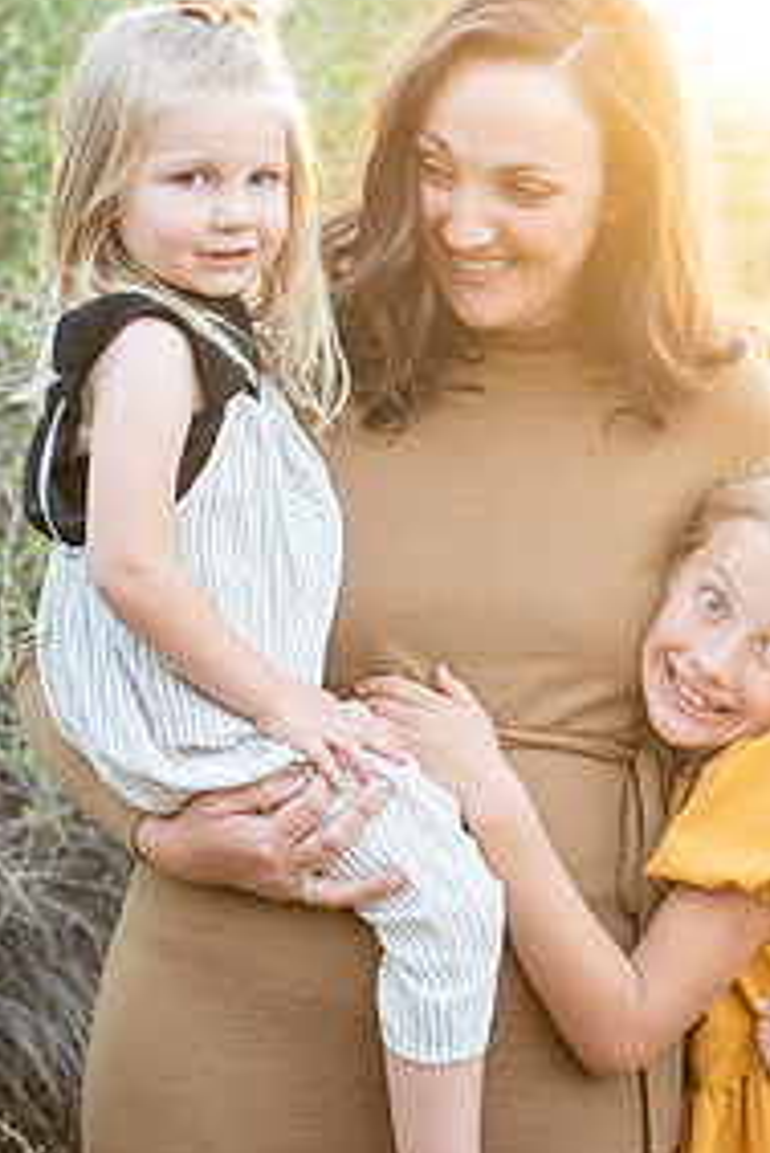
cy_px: 558
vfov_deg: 22.9
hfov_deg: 15.4
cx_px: 477
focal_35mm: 89
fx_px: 2852
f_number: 4
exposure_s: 1/250
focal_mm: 56
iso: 640
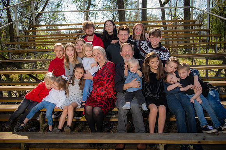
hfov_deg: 52.7
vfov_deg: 36.5
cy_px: 75
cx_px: 113
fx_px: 228
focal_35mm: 36
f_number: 4
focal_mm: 35
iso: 50
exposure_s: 1/250
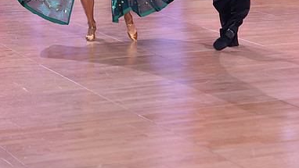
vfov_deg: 7.6
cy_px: -34
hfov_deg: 13.5
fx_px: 1261
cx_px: 150
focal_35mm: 159
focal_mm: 100
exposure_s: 1/250
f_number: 5
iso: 2000
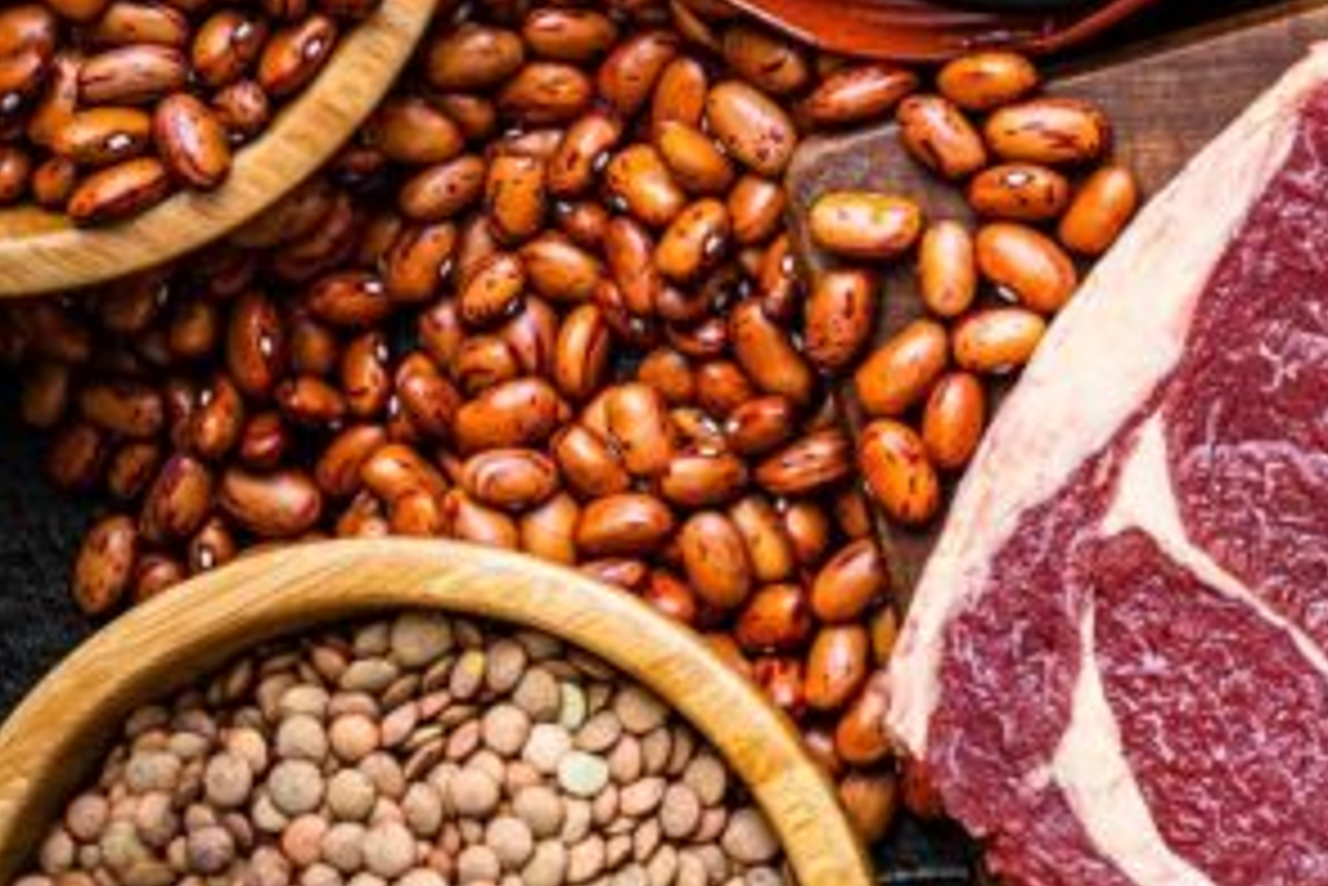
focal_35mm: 139
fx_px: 5130
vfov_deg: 9.9
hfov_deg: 13.6
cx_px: 2152
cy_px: 555
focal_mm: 40
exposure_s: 1/100
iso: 100
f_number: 11
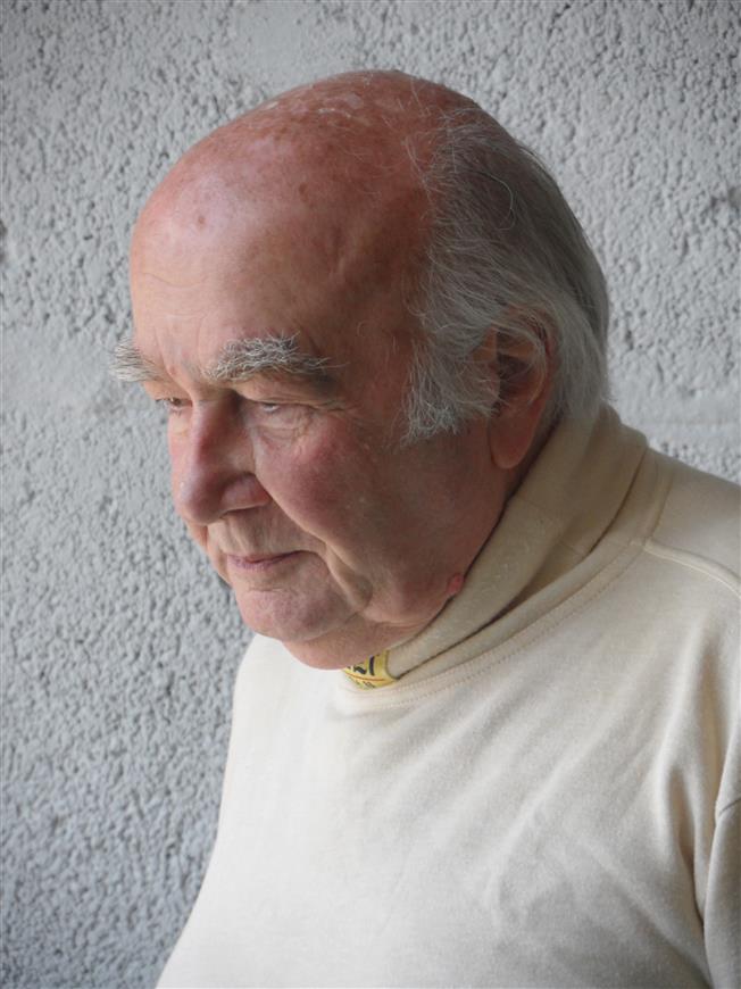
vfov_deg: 9.4
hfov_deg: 7.1
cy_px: 494
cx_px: 370
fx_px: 5997
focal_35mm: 210
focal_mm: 34.8
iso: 160
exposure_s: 1/60
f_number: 4.6
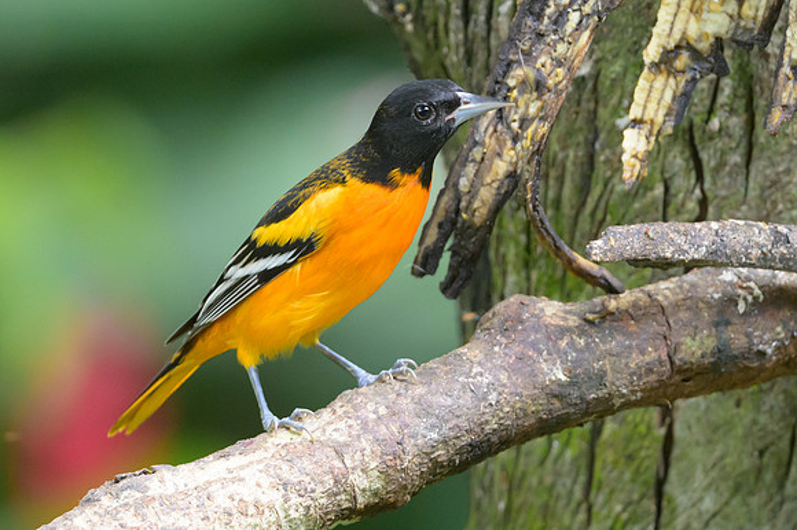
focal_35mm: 1154
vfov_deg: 1.2
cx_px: 312
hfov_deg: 1.8
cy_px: 234
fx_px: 25528
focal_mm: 500
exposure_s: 1/200
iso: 2800
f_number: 5.6
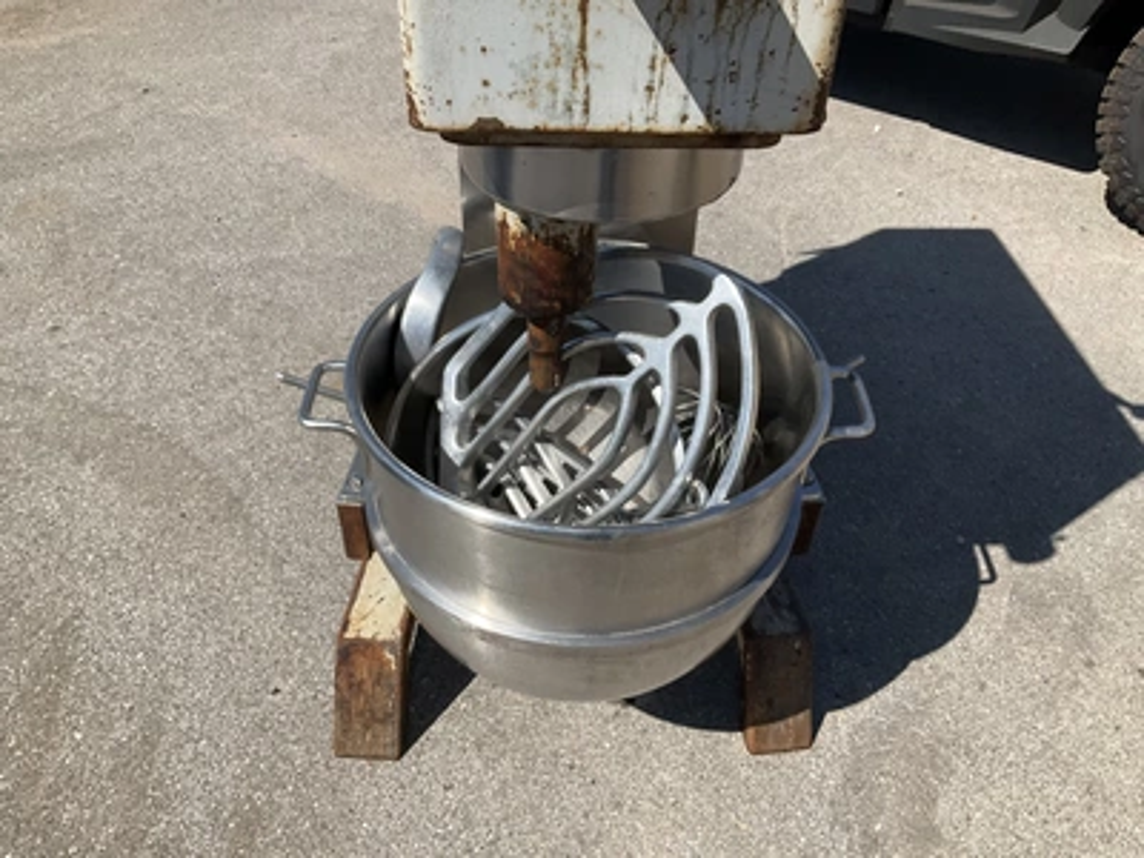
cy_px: 429
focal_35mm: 29
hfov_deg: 61.7
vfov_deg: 48.2
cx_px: 572
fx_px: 958
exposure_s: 1/1912
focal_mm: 3
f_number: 1.8
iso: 25
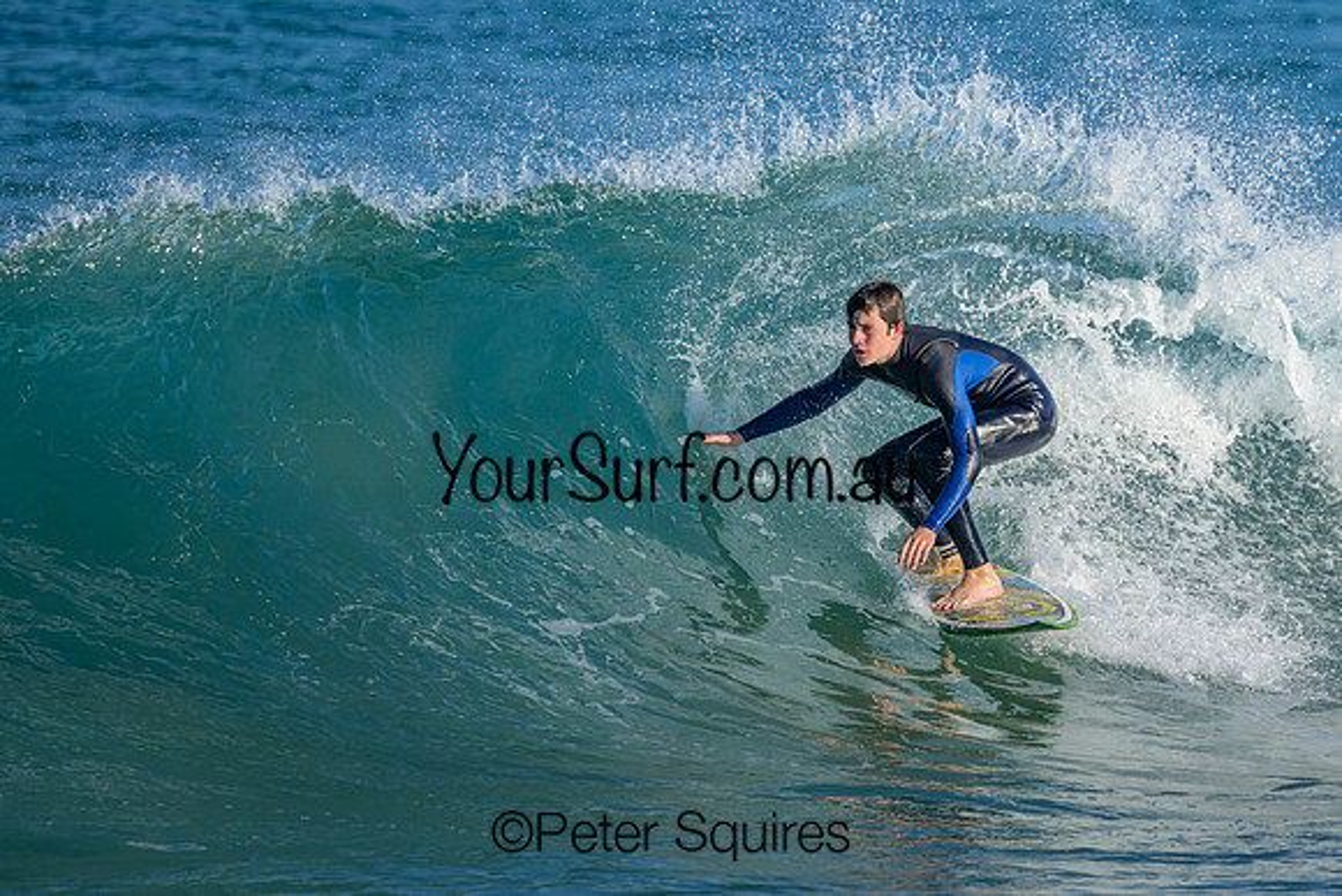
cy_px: 343
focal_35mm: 1099
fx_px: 40965
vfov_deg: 1.3
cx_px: 922
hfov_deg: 1.9
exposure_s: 1/2000
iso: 360
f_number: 8
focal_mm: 800
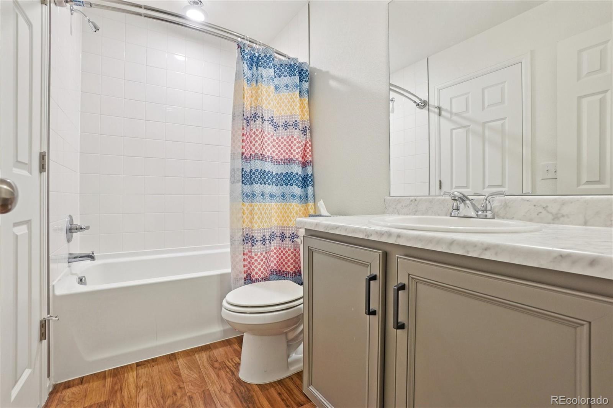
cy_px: 204
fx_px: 255
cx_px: 306
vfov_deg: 77.3
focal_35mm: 15
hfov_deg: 100.4
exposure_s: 1/13
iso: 400
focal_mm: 10
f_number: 8
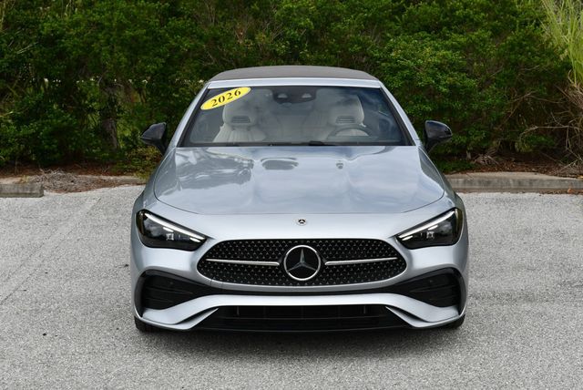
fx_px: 1167
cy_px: 195
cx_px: 292
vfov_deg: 19.0
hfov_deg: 28.0
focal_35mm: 72
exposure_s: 1/250
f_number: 8
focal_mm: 36
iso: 100
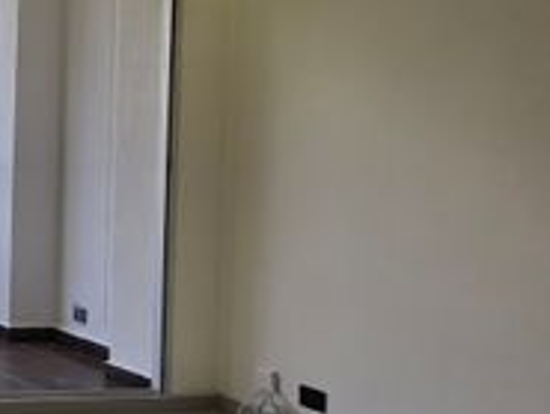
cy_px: 74
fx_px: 1320
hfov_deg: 18.5
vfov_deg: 17.6
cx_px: -439
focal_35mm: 83
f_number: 1.7
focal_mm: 6.3
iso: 12
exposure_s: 1/162
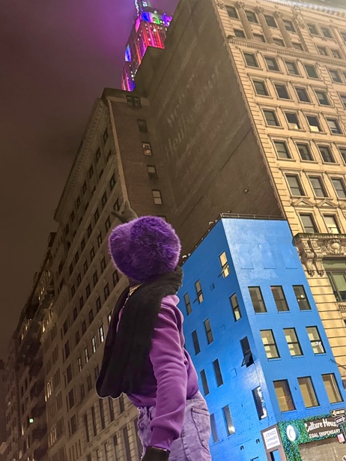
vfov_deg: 47.8
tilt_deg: +28.4
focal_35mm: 39
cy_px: 219
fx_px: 519
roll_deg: +15.5
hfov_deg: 36.8
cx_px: 201
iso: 800
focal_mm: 6.76
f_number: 1.78
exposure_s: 1/40
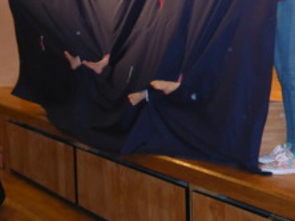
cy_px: 72
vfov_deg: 19.8
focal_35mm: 74
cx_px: 94
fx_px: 630
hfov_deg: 26.2
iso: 1000
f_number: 4.5
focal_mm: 8.4
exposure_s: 1/60
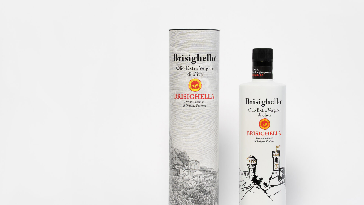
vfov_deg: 12.3
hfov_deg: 21.7
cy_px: 108
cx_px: 232
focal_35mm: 98
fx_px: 946
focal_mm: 70
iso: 125
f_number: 13
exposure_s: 1/125
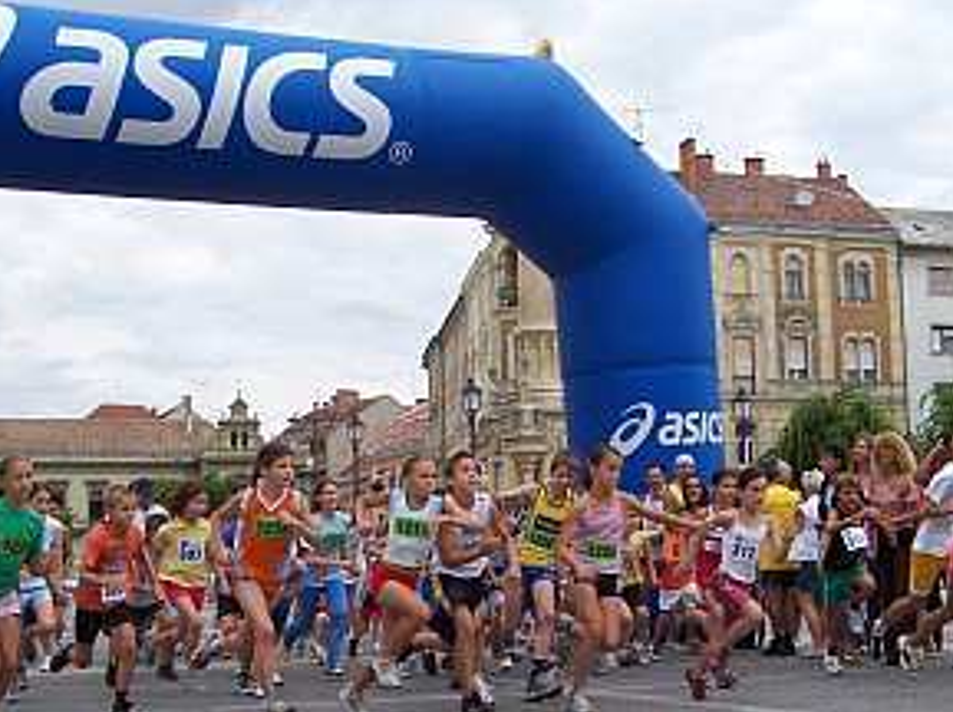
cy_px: 486
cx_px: 498
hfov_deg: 36.2
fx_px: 1457
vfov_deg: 27.3
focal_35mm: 53
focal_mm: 5.6
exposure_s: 1/250
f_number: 5.6
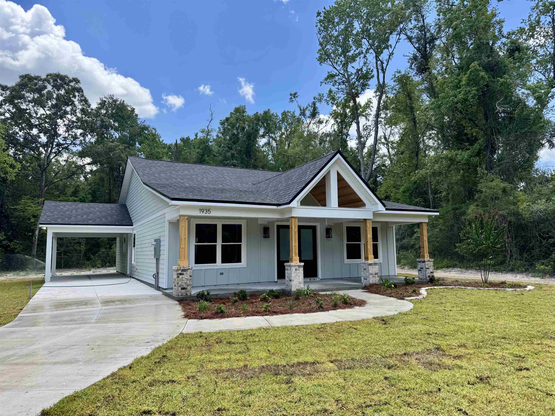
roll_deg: +0.9
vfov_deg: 56.8
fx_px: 385
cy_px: 208
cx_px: 278
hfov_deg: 71.6
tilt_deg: +5.3
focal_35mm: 24
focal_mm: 6.76
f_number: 1.78
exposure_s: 1/1010
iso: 80
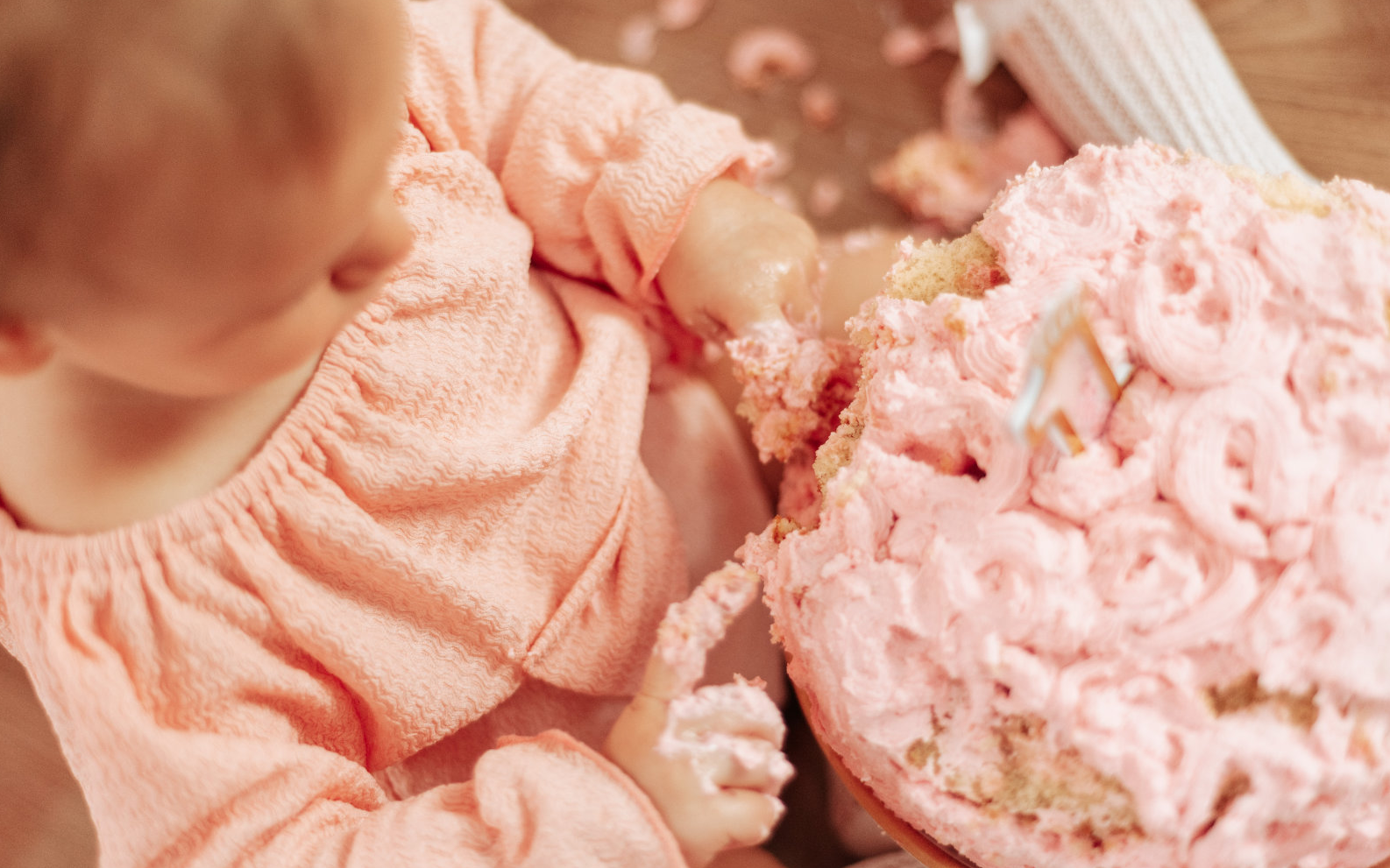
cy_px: 440
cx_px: 705
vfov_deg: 24.9
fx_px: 1970
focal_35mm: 52
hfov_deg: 38.9
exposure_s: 1/320
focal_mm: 50
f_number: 1.8
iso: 500
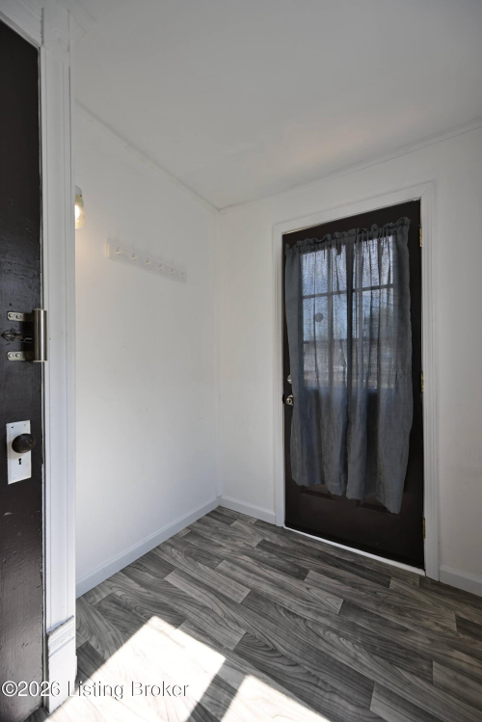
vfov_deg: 104.2
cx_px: 241
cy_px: 361
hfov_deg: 81.3
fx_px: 281
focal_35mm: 14
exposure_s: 1/50
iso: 160
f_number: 5.6
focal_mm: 14
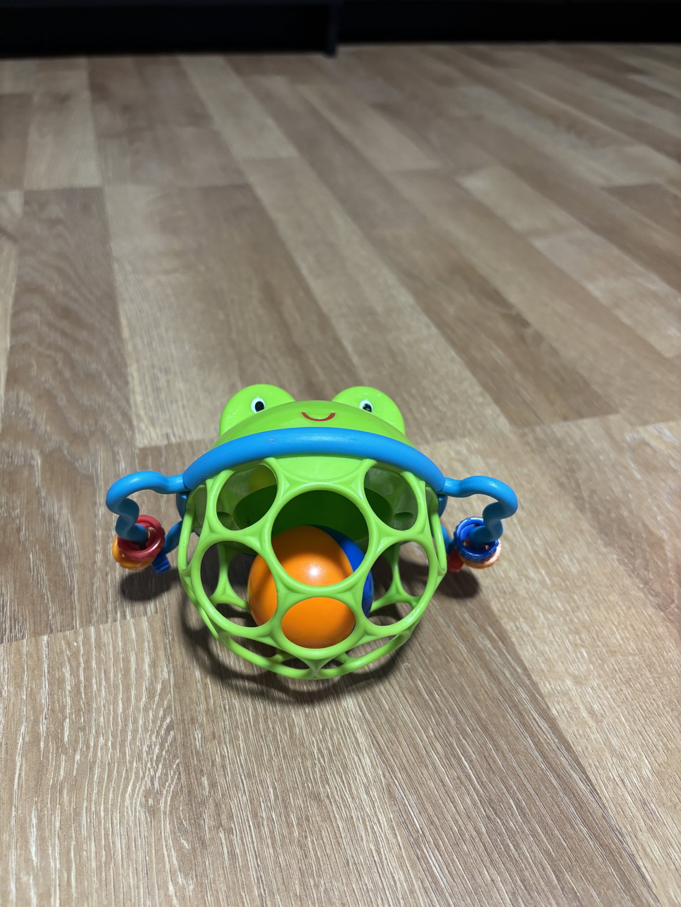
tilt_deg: -39.9
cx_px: 340
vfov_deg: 67.3
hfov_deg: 53.1
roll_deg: -3.8
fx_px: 682
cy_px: 454
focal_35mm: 26
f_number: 1.6
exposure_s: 1/50
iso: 250
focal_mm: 5.96
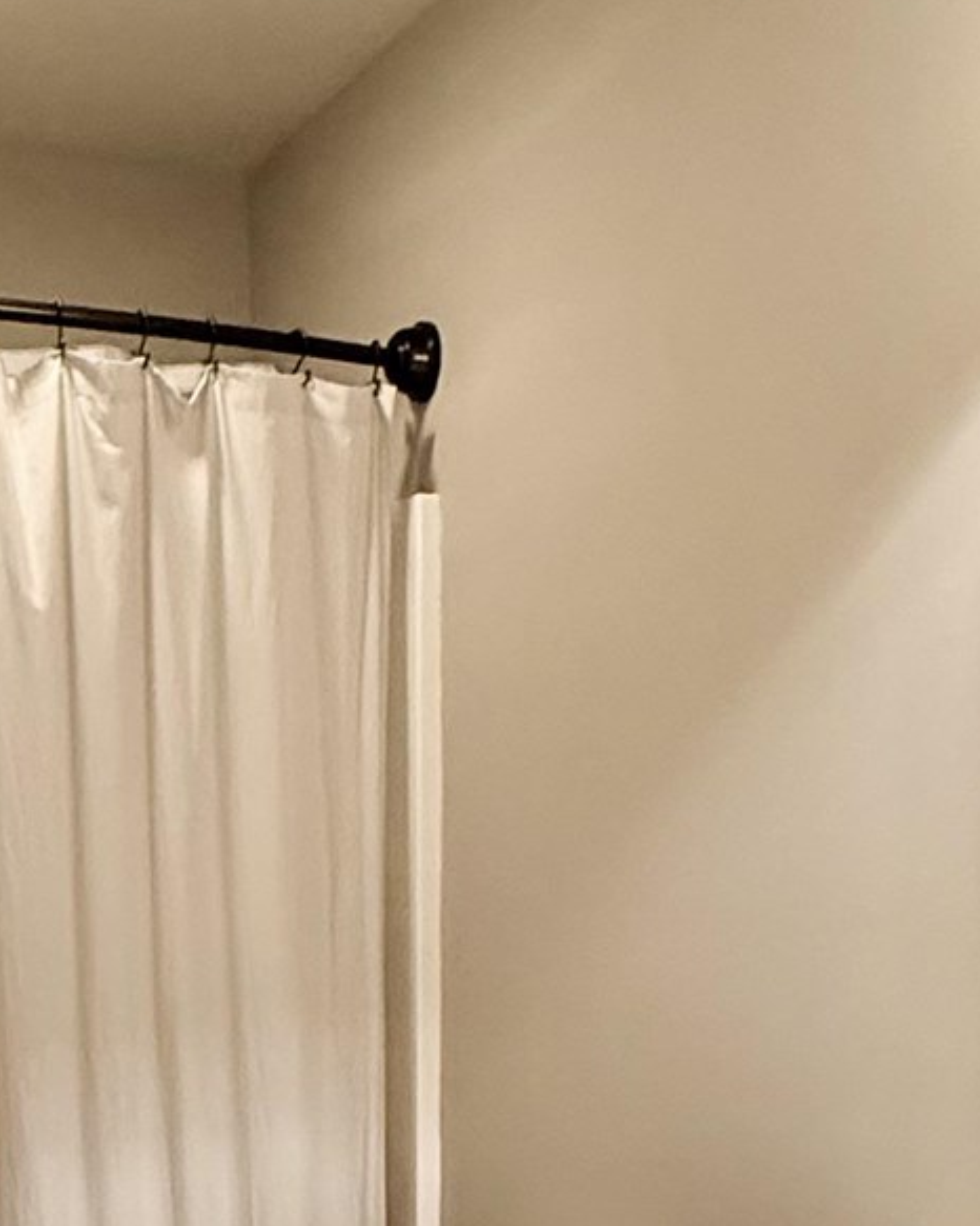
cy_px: 1180
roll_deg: -0.3
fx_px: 1959
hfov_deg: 27.9
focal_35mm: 54
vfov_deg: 32.4
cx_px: 322
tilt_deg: -9.8
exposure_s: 1/60
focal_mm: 2.22
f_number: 2.2
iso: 640
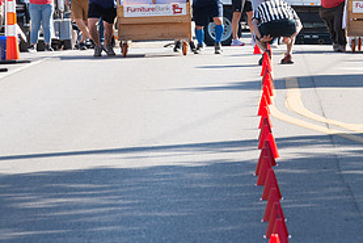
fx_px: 3682
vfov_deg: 3.8
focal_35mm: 365
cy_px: -34
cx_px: 314
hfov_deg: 5.6
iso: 200
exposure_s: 1/250
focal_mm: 155
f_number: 9
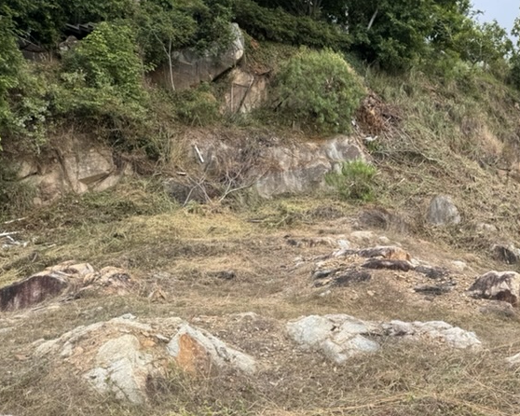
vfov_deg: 34.5
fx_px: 662
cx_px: 400
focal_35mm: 43
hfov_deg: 41.4
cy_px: 282
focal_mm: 6.86
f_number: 1.78
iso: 80
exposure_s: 1/938
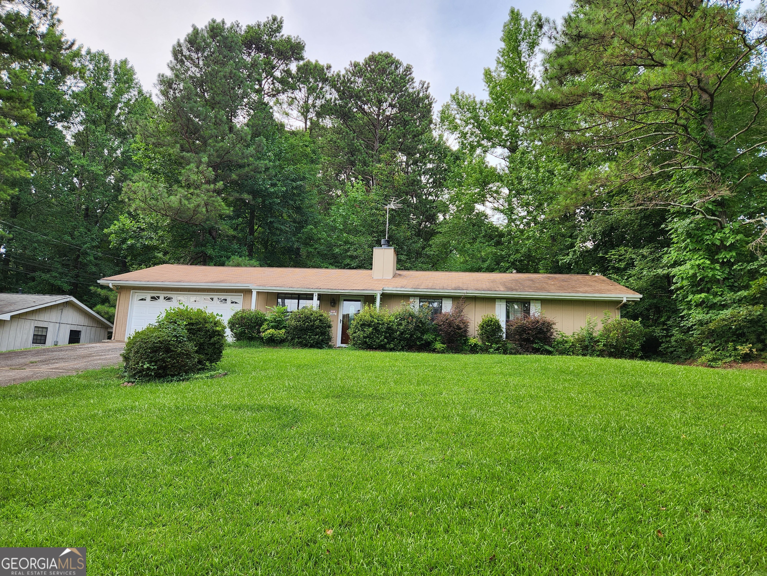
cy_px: 288
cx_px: 384
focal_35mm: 23
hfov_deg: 73.9
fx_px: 510
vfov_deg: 58.9
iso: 20
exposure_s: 1/198
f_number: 1.8
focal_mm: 5.4
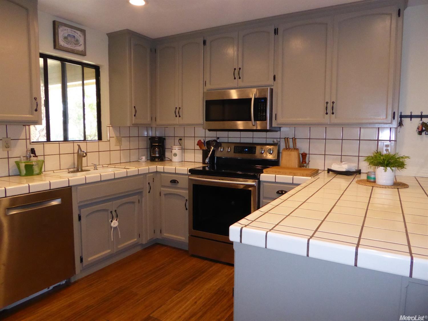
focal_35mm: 24
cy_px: 160
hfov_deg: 71.6
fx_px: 297
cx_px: 214
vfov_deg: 56.8
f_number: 4
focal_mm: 4.3
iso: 800
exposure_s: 1/60
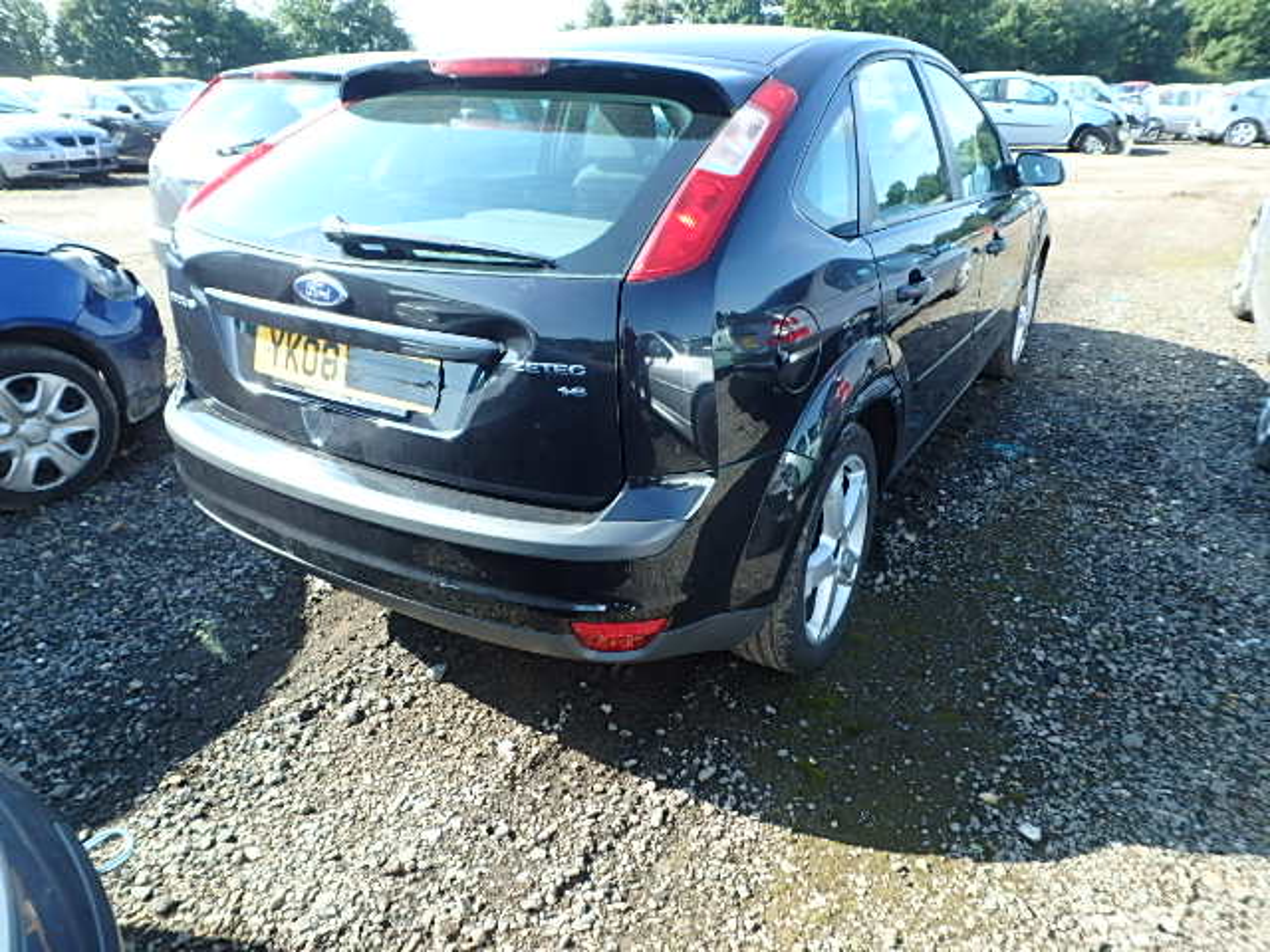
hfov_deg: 71.6
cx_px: 635
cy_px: 476
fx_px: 881
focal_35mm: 24
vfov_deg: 56.8
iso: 125
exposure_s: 1/160
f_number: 3.9
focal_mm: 4.2
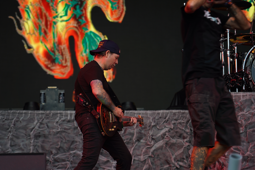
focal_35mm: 105
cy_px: 85
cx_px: 128
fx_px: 744
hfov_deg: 19.5
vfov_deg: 13.0
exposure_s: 1/125
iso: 125
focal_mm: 105
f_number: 4
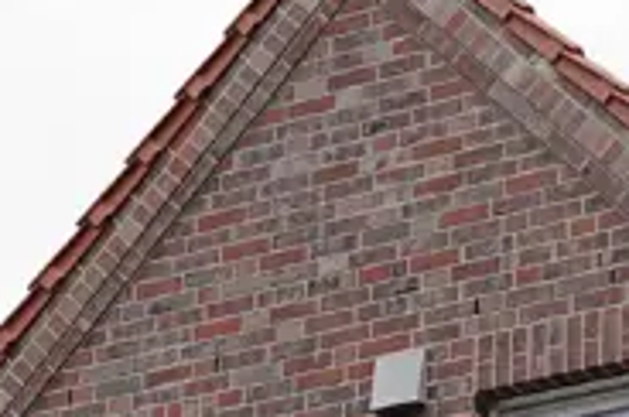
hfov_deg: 9.6
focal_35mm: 209
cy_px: 1217
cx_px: 923
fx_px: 3645
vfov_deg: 6.1
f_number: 3.2
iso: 100
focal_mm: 11.77
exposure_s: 1/250
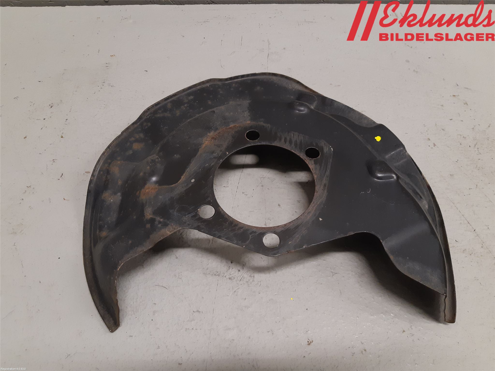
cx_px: 248
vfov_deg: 53.1
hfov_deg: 67.3
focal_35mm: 26
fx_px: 372
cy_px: 186
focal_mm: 3.93
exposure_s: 1/50
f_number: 1.7
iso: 160
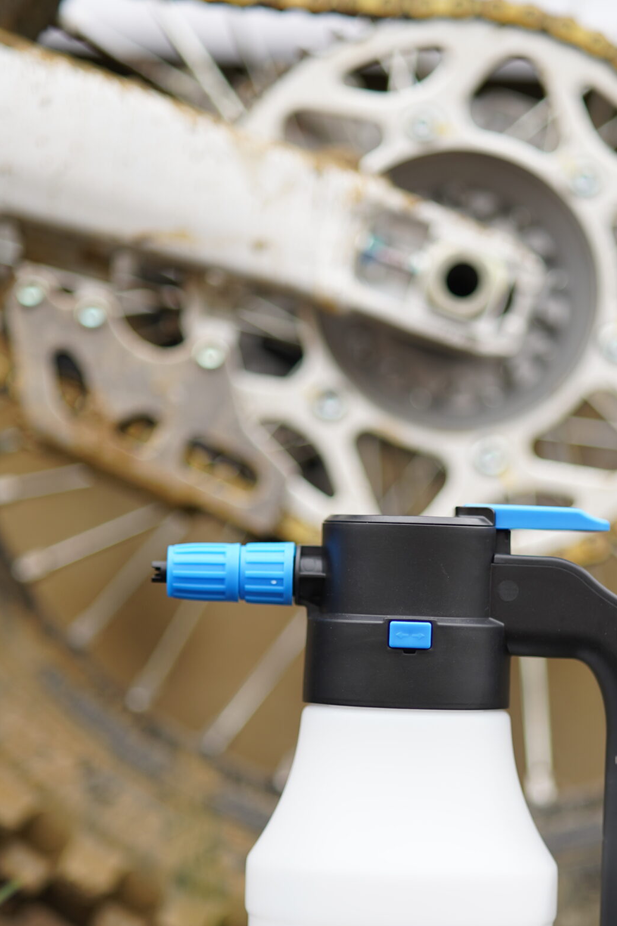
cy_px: 567
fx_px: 3599
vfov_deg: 14.6
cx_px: 402
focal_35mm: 140
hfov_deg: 9.8
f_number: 1.4
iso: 100
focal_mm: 85
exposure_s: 1/400
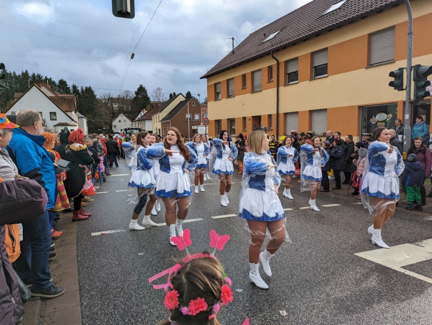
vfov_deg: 56.9
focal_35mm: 24
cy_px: 162
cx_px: 216
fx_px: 300
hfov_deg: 71.5
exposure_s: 1/1058
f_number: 1.85
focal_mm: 6.81
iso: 46
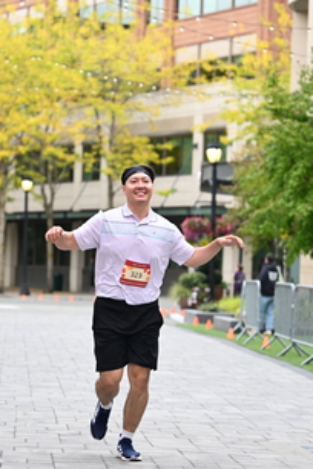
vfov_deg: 13.6
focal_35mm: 151
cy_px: 228
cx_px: 153
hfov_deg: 9.1
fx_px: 1969
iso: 640
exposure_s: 1/1600
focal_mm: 84
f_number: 2.8
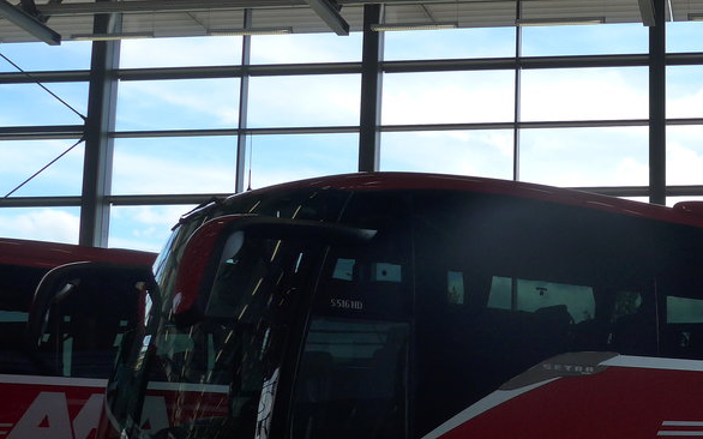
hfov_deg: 31.1
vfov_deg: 20.6
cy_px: 288
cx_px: 626
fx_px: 1207
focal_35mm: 63
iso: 125
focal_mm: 6
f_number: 2.8
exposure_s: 1/800
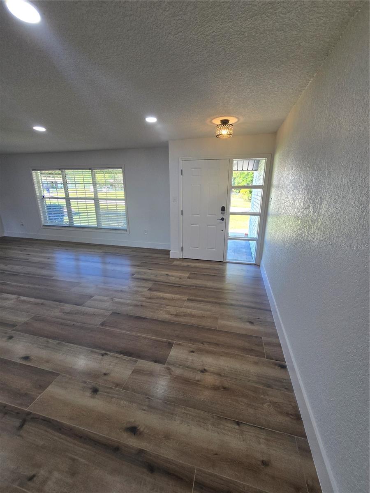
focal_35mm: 13
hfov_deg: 89.9
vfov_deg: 106.2
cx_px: 185
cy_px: 246
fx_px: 185
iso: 80
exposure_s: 1/120
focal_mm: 2.2
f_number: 2.2
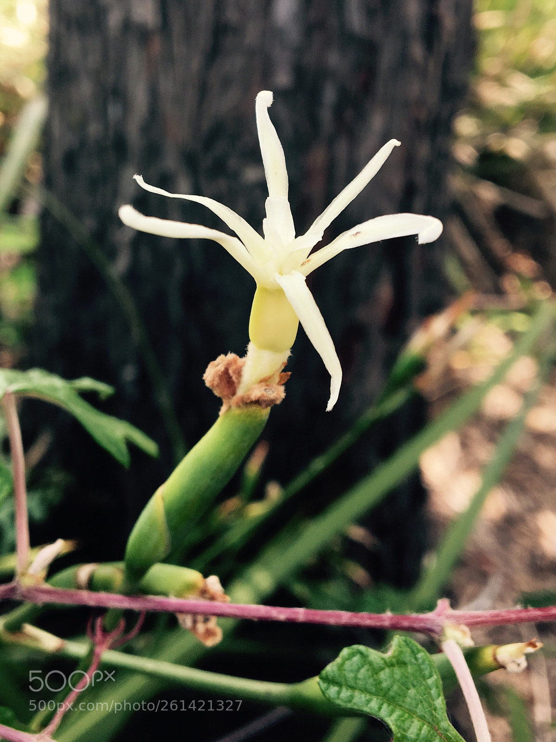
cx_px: 278
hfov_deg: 48.2
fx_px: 621
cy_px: 371
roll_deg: -2.4
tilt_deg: -35.1
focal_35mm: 29
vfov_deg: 61.7
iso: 25
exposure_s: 1/159
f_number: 2.2
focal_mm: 4.15
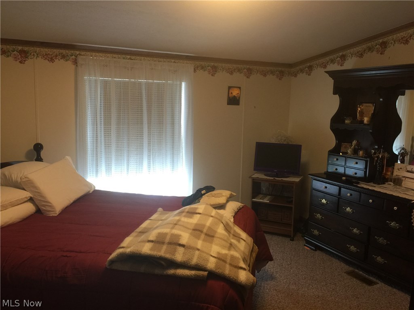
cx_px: 207
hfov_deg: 61.7
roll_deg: -2.6
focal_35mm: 29
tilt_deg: -7.6
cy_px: 155
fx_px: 347
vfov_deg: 48.2
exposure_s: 1/15
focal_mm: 4.15
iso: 64
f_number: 2.2
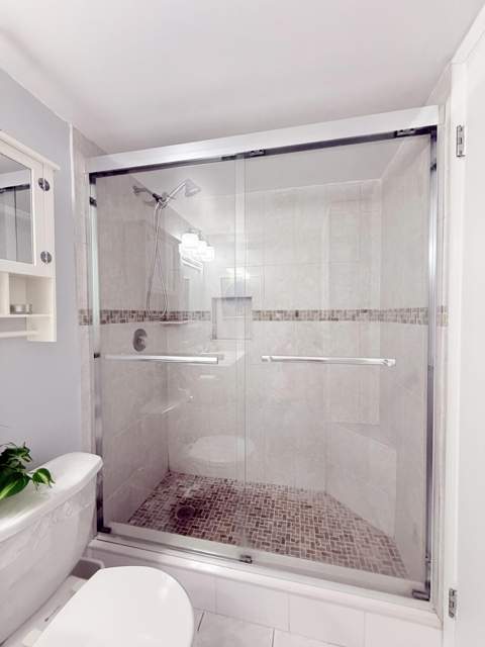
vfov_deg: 102.1
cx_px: 242
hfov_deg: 85.7
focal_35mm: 14
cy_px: 324
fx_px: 262
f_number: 2.2
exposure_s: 1/120
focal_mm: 2.22
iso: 320
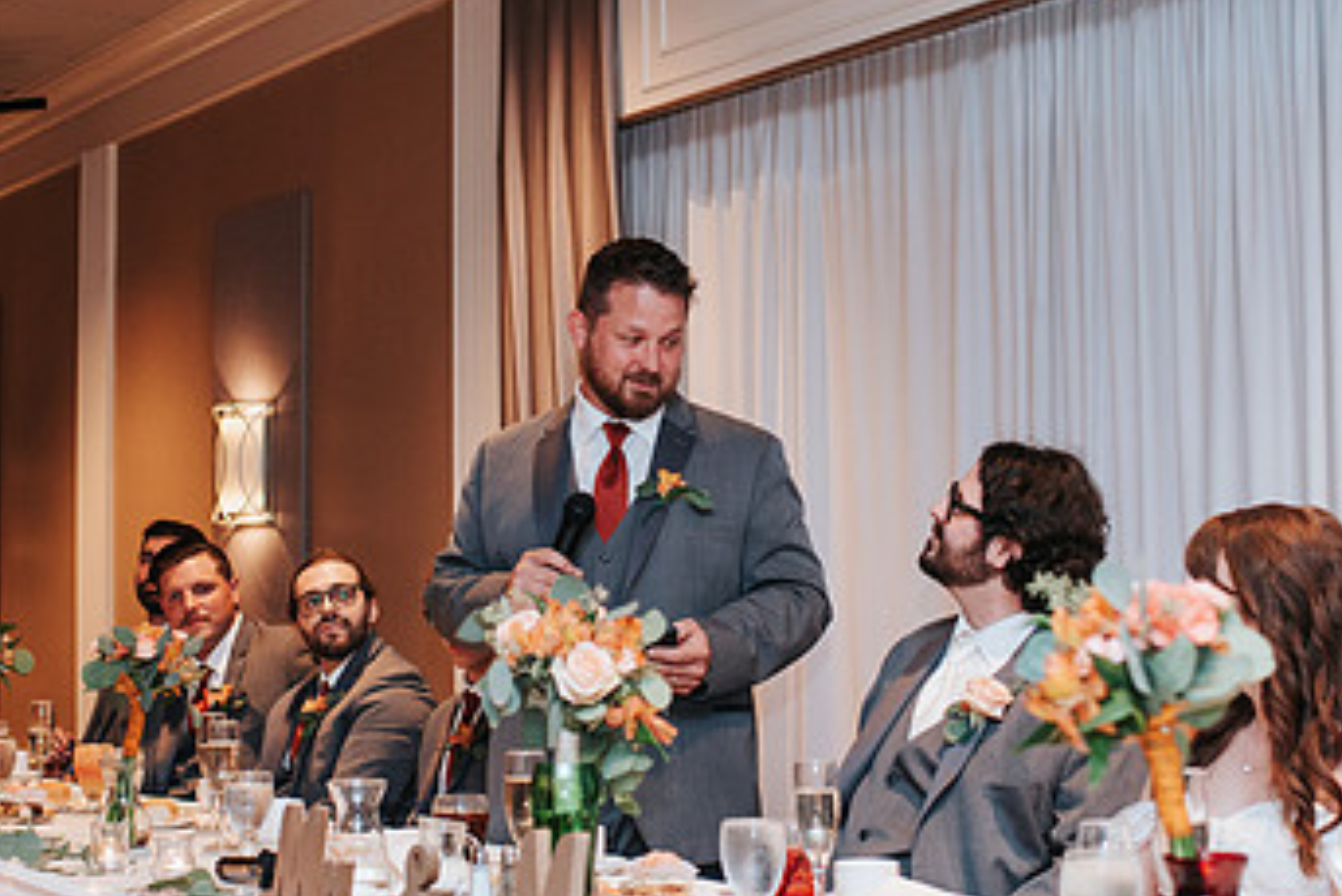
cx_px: 577
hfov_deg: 30.0
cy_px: 449
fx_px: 2499
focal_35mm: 67
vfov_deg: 20.3
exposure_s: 1/160
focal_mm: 35
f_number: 2.8
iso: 1000
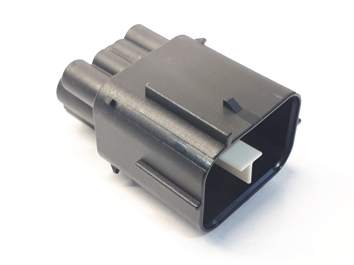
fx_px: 286
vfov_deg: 49.7
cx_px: 176
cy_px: 130
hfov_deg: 63.4
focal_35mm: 28
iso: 50
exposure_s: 1/33
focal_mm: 3.6
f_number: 1.9
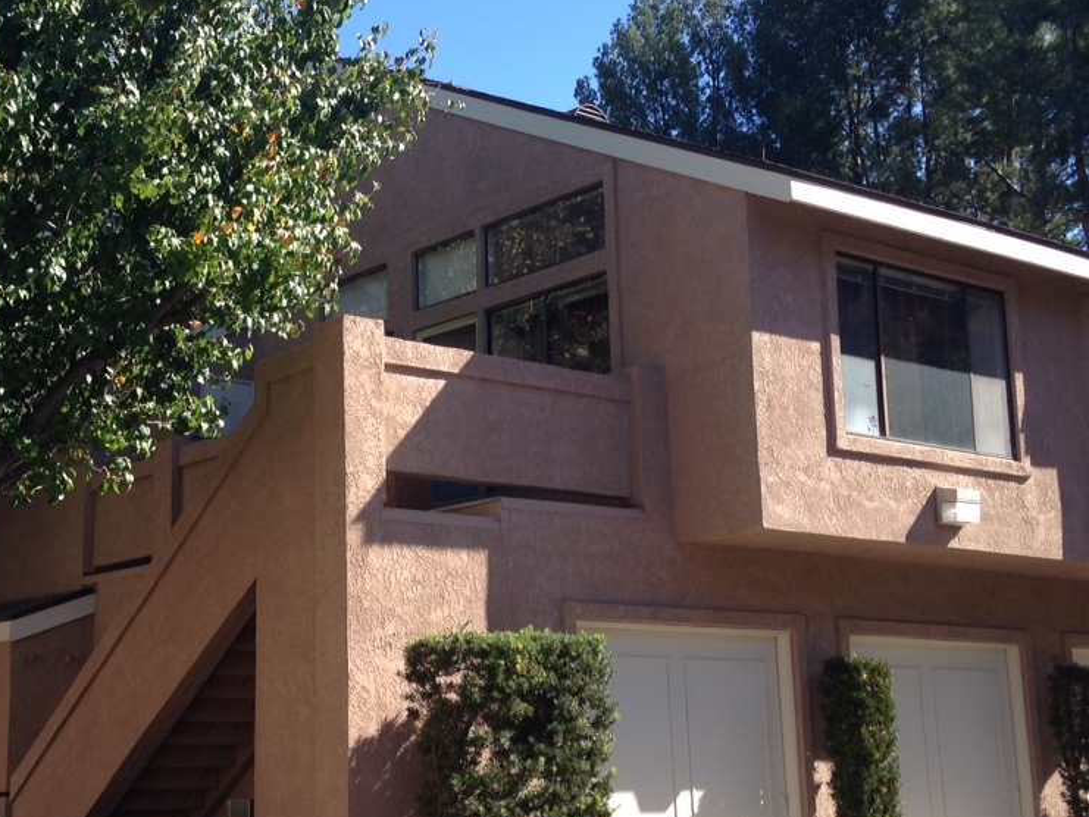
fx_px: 1793
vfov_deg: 25.7
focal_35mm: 57
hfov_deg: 33.5
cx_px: 384
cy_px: 392
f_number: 2.4
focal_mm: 4.12
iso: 50
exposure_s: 1/596
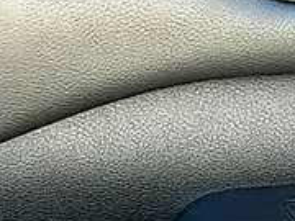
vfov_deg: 10.5
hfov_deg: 13.9
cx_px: 272
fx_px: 1193
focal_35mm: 140
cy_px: 212
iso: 100
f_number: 1.78
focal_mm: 6.86
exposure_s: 1/259
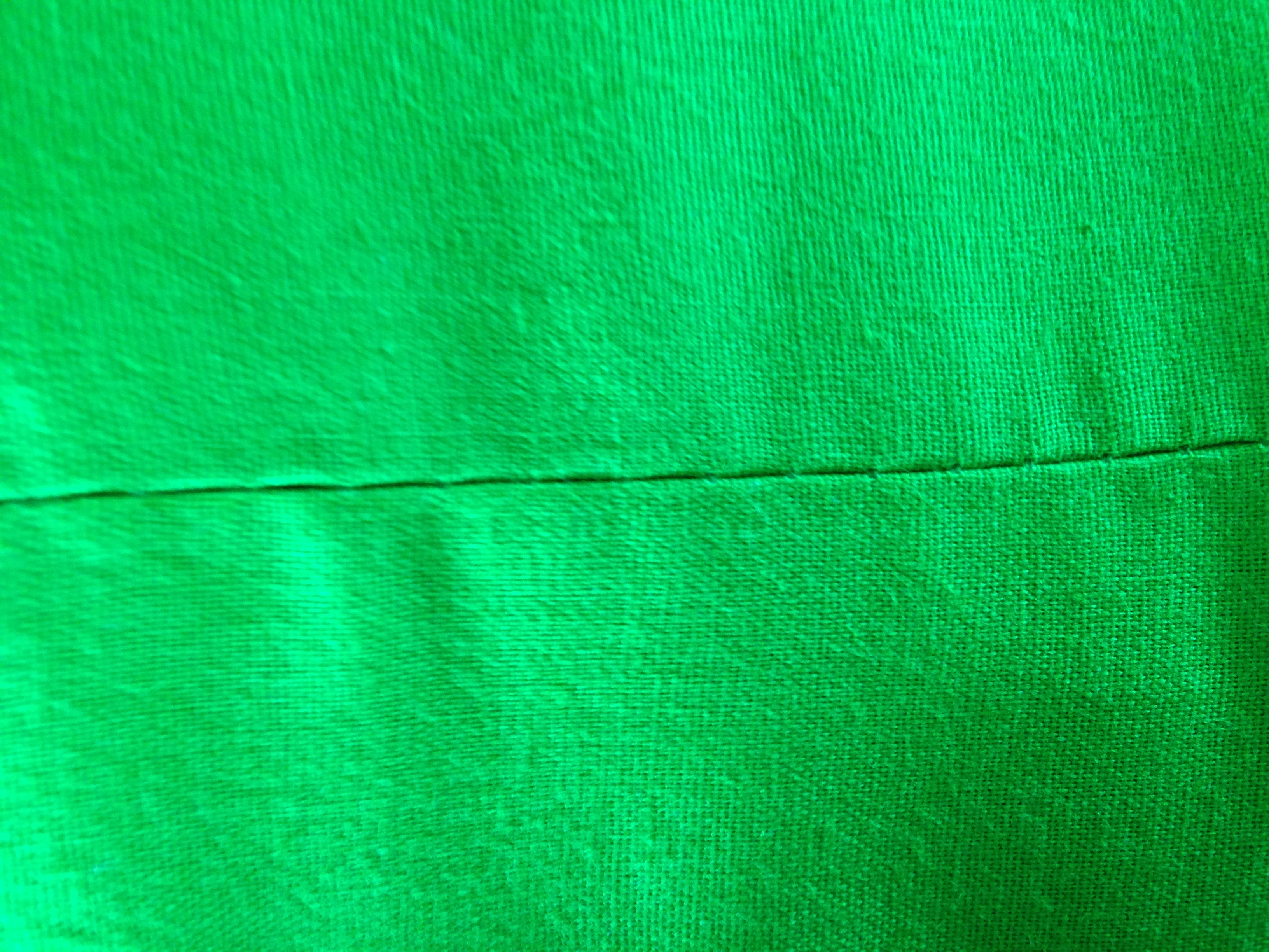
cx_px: 634
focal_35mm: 33
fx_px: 1210
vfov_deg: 42.9
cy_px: 476
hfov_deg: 55.4
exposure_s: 1/20
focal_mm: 4.13
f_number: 2.4
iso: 160
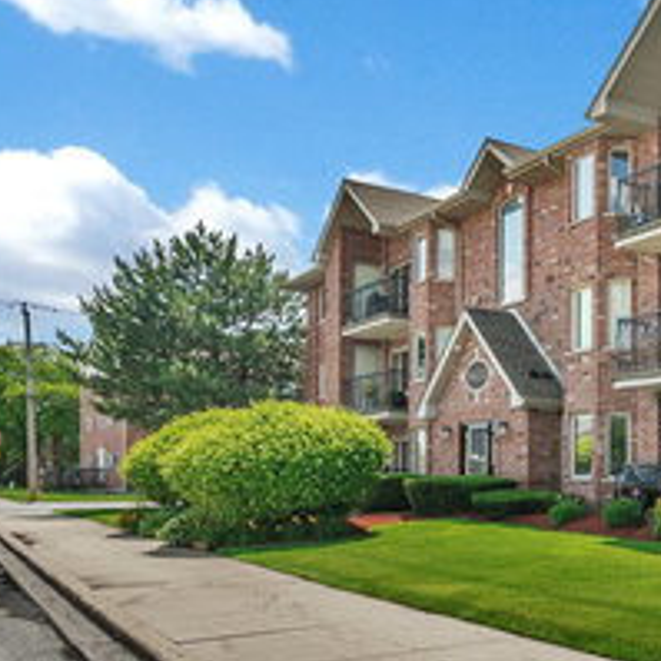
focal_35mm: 41
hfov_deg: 34.7
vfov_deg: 40.9
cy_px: 319
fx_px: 886
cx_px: 744
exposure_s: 1/400
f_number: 9
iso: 640
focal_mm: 20
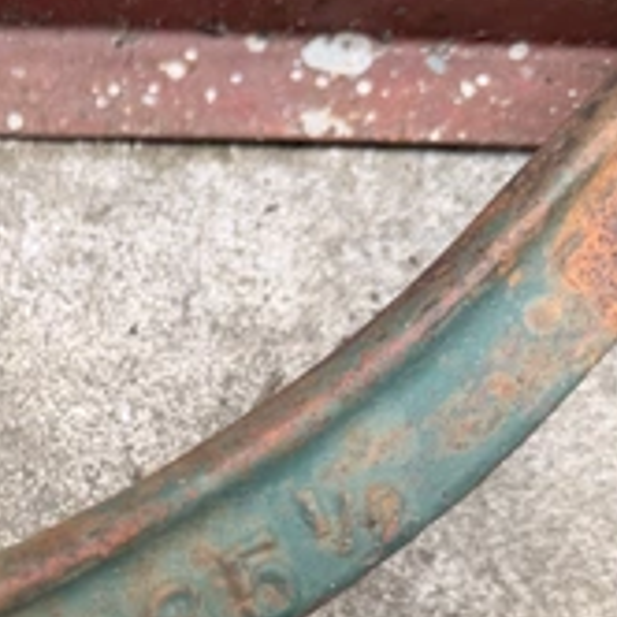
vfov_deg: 32.3
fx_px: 1028
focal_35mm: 51
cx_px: 48
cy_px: 513
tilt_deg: -69.6
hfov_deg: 31.6
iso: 100
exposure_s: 1/433
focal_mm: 6.76
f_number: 1.78
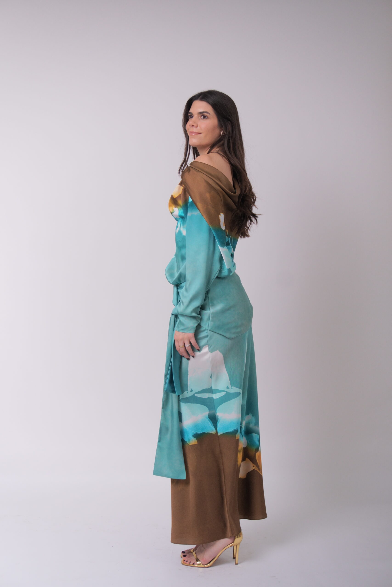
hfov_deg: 25.8
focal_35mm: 52
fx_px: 857
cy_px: 294
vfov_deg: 37.8
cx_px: 196
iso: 400
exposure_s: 1/320
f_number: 5.6
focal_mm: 35
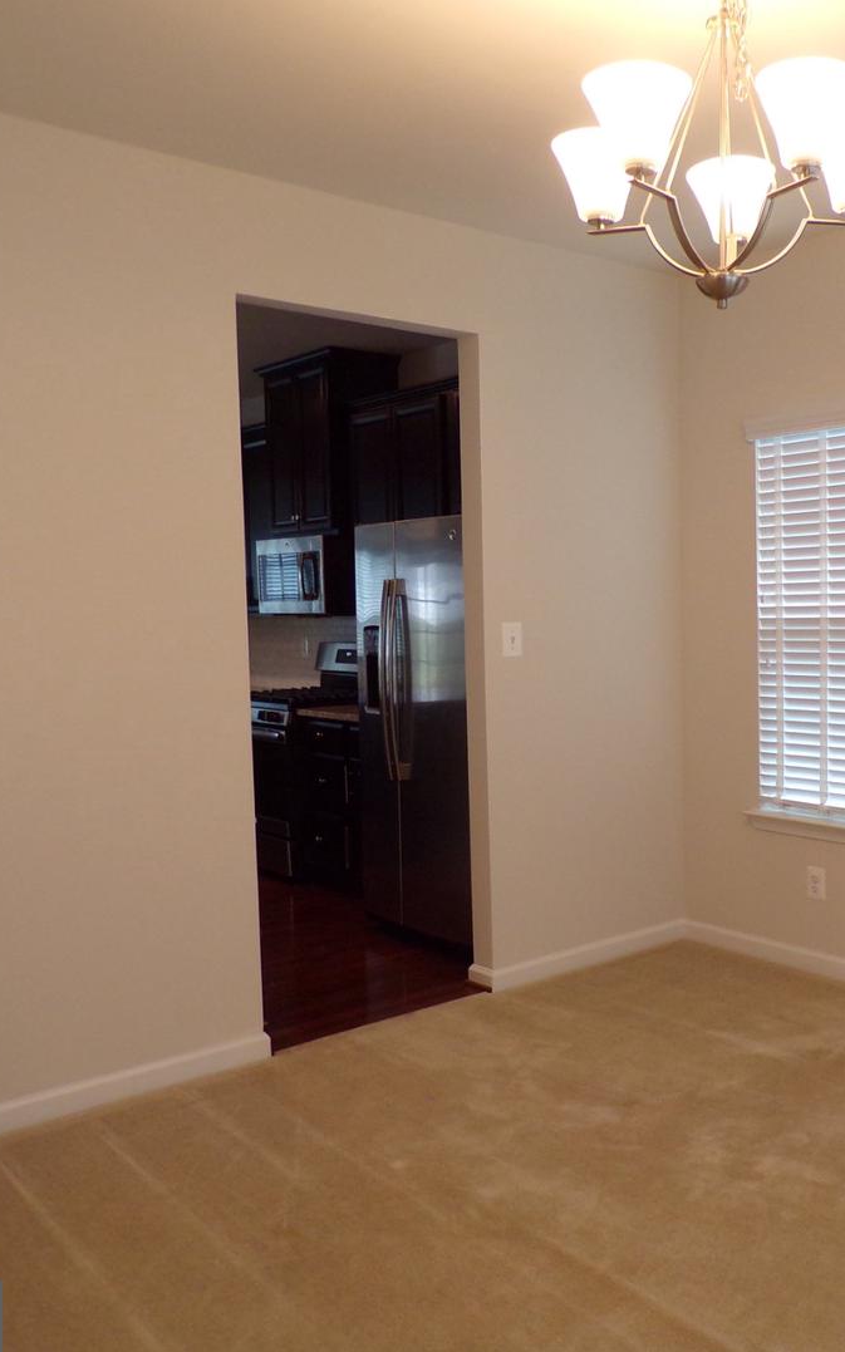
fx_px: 1253
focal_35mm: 34
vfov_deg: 56.7
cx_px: 686
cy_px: 675
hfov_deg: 35.9
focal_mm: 4.3
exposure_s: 1/34
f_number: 3
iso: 190
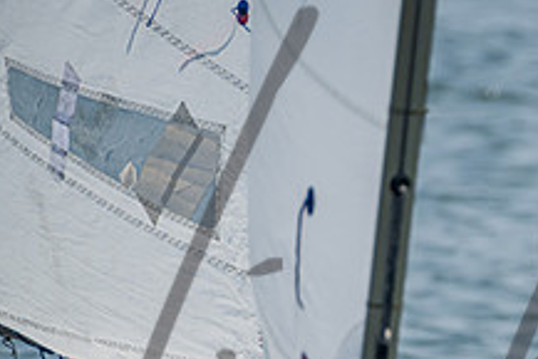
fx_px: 16016
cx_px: 672
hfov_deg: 1.9
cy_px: 360
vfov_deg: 1.3
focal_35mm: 1071
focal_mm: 400
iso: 320
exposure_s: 1/1250
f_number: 8
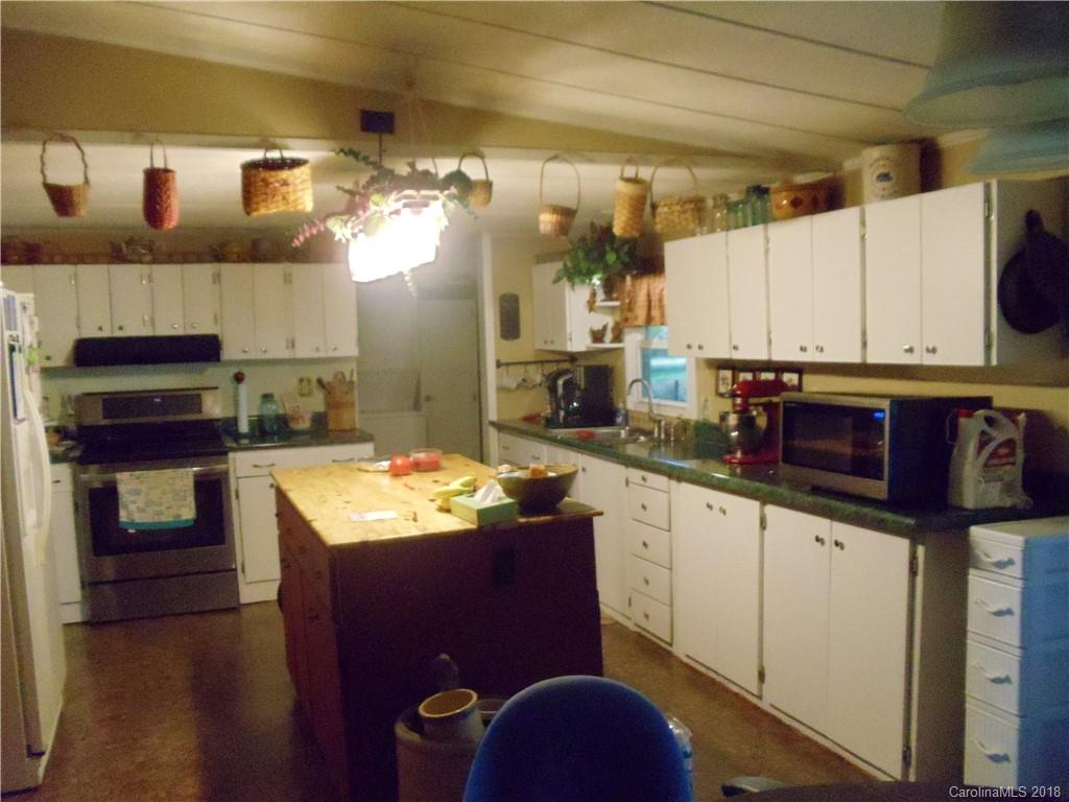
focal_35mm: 44
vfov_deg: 32.9
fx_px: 1359
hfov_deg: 42.9
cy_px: 401
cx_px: 534
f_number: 3.5
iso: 1600
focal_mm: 6
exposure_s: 1/100
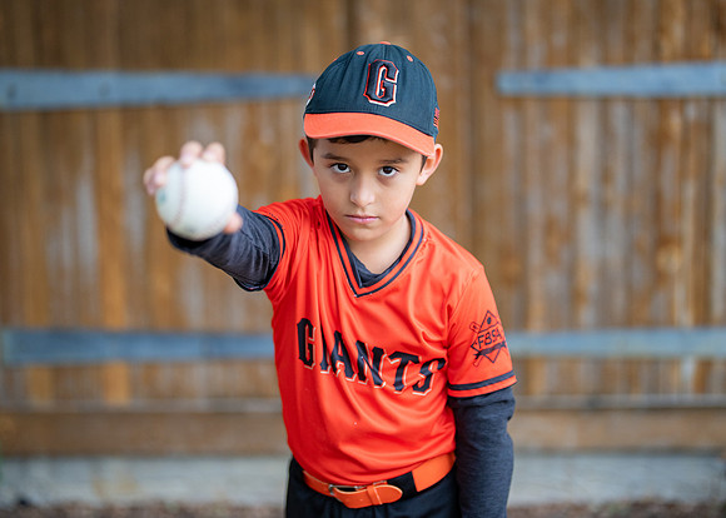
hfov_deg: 33.4
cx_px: 367
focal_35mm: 59
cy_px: 235
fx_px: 1210
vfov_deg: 24.2
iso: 500
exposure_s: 1/640
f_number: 1.2
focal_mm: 50
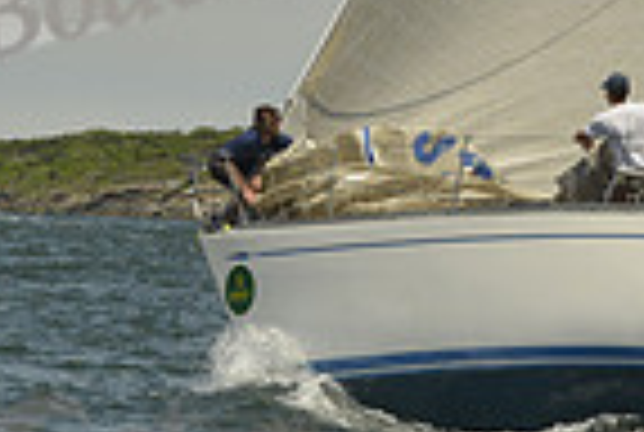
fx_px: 5073
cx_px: 558
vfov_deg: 4.9
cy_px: 191
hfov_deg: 7.2
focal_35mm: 283
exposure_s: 1/1600
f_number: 10
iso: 280
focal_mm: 70
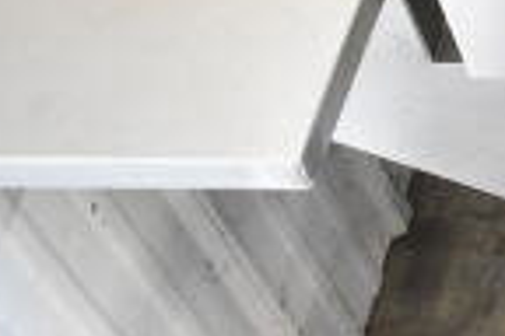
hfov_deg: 14.7
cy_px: -233
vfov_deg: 11.3
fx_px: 1599
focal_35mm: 114
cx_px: 1014
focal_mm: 18
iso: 5000
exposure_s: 1/30
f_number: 3.5
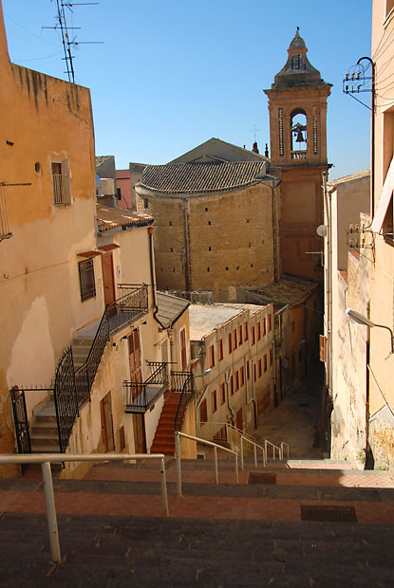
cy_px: 294
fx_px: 589
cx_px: 197
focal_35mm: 36
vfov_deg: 53.1
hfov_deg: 37.0
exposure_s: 1/200
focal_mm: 24
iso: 100
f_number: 5
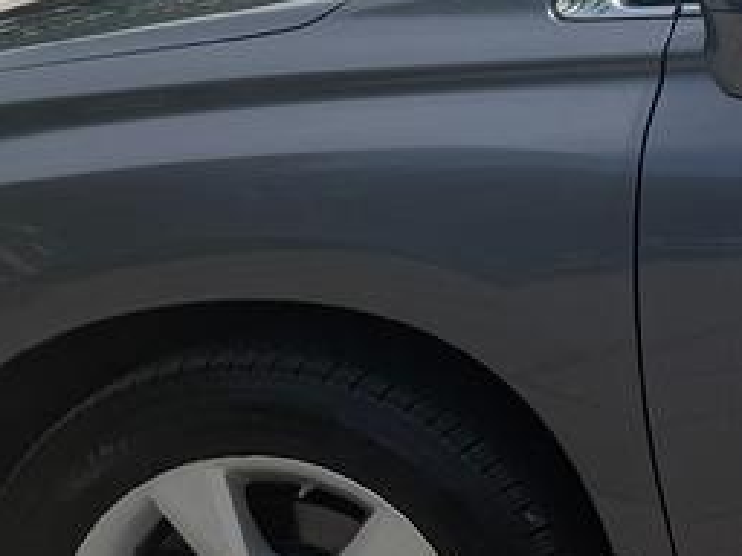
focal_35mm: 120
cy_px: 292
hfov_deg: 14.1
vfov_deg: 12.3
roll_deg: -2.6
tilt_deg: -12.8
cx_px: 1435
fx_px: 2572
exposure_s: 1/4405
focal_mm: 6.76
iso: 80
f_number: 1.78
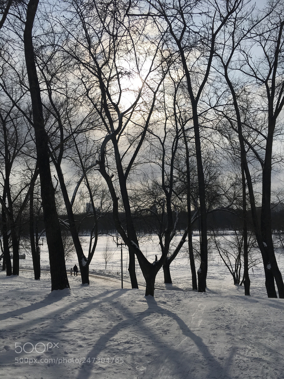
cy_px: 190
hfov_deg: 48.2
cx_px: 142
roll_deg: -0.2
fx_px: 317
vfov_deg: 61.7
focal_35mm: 29
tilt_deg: +7.2
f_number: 2.2
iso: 25
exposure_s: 1/7692
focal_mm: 4.15
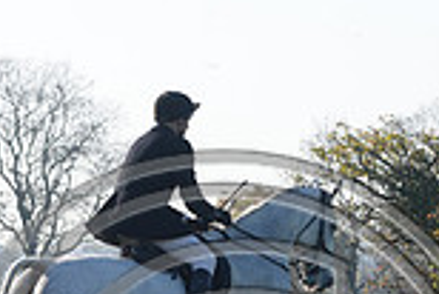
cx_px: 191
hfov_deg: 4.7
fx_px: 5322
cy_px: 405
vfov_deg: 3.2
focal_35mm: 436
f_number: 7.1
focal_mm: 116
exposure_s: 1/1250
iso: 1000
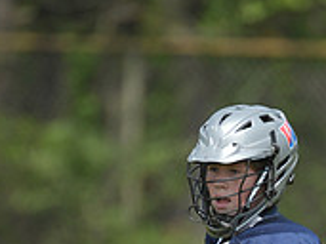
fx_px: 12253
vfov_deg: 1.1
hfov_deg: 1.5
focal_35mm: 1302
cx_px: 269
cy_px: 334
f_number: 4
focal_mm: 400
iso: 640
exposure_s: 1/3200
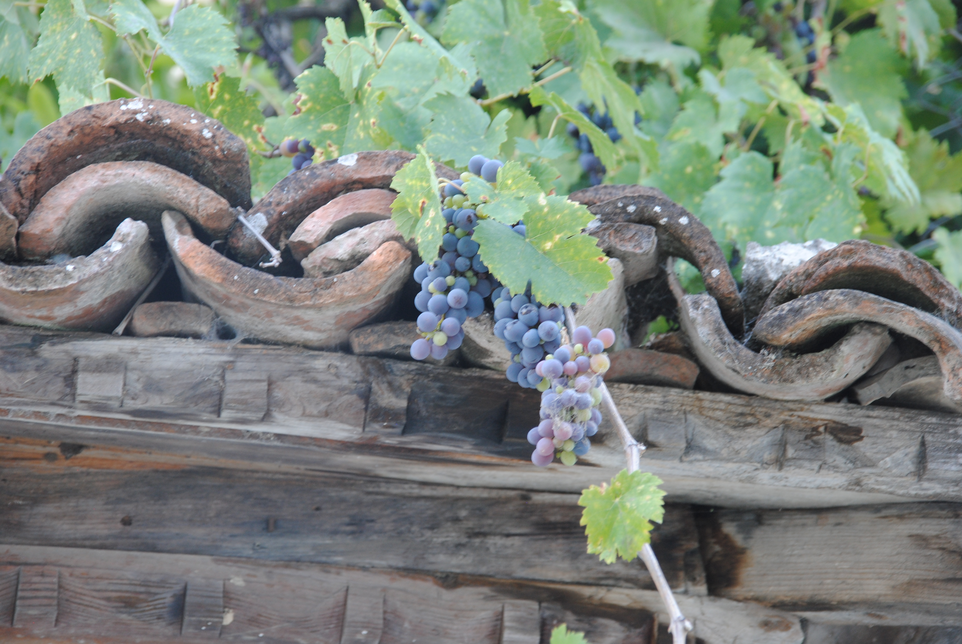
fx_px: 4414
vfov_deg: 8.3
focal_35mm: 165
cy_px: 322
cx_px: 481
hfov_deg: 12.4
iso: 200
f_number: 5.3
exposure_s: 1/25
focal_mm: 110
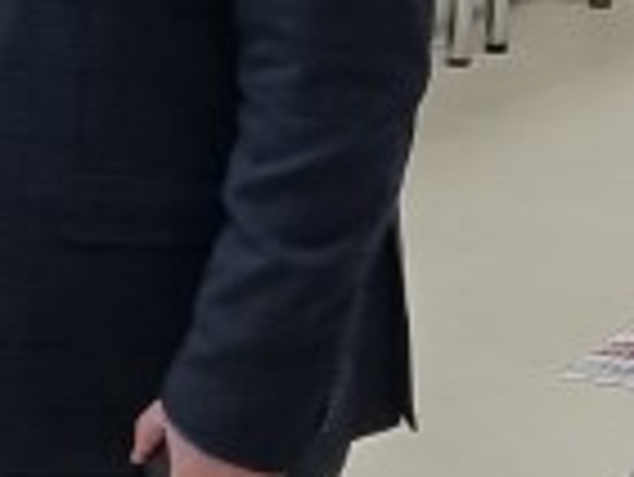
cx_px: 567
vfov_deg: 7.6
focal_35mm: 189
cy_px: -360
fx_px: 3465
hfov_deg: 10.4
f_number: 1.8
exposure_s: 1/100
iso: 250
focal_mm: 5.4
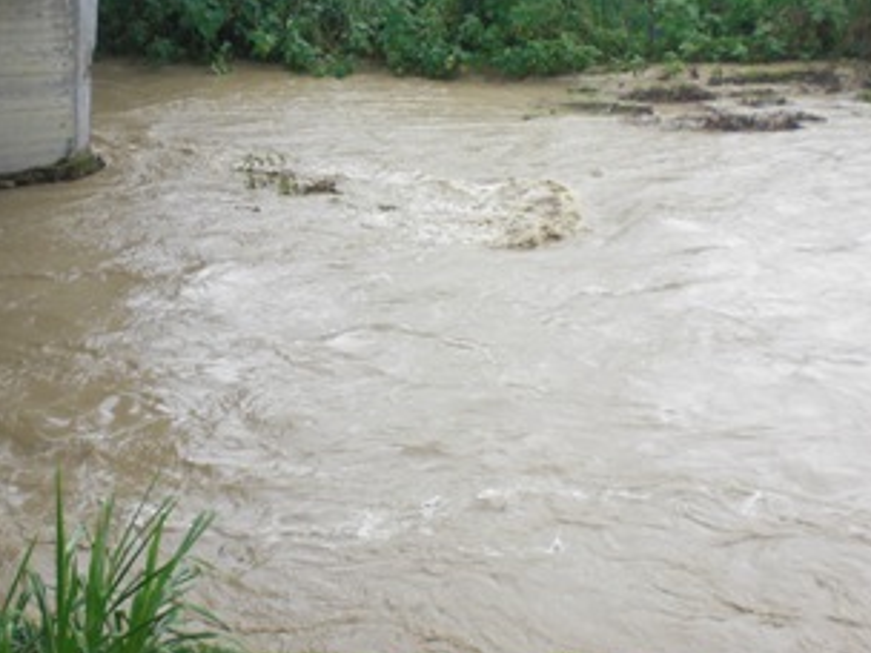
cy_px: 249
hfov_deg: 34.1
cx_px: 298
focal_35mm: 56
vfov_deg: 26.0
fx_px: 1409
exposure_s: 1/200
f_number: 3.1
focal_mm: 6.3
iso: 64
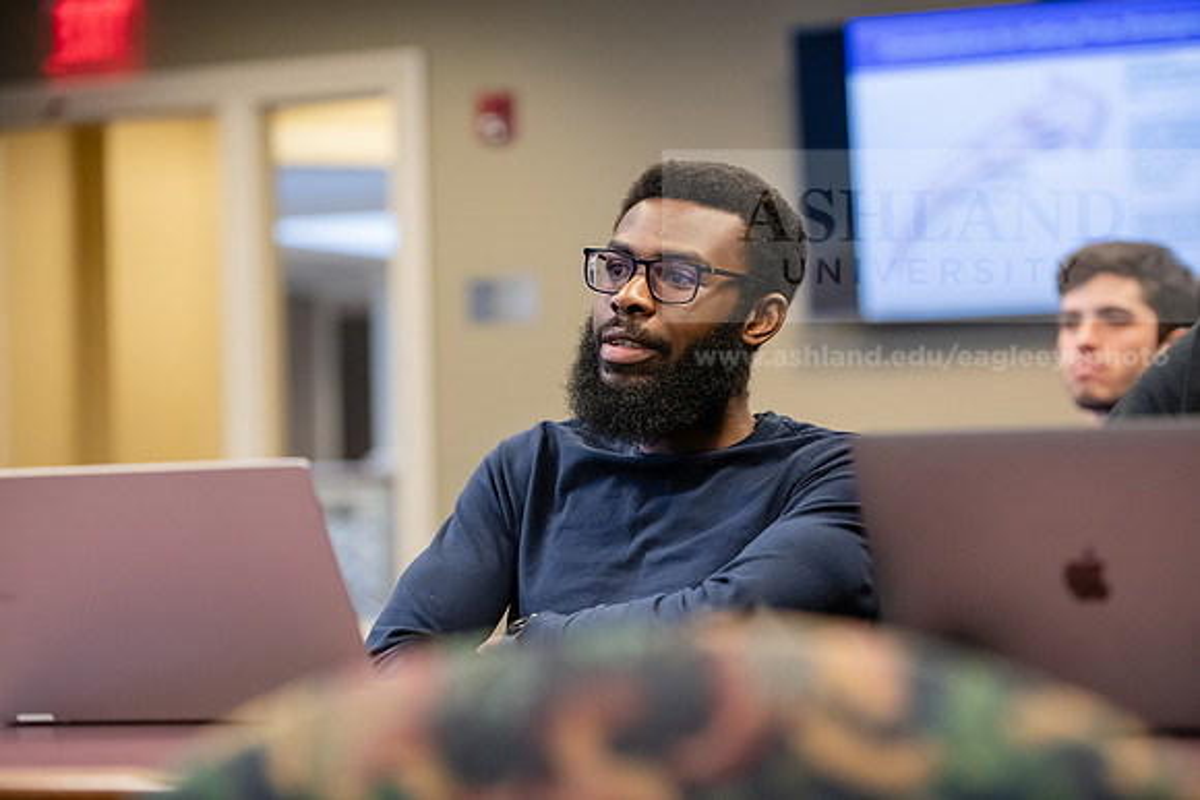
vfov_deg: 12.5
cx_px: 600
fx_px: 3667
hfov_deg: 18.6
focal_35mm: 110
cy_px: 400
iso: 2500
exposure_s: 1/200
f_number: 3.2
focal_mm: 110
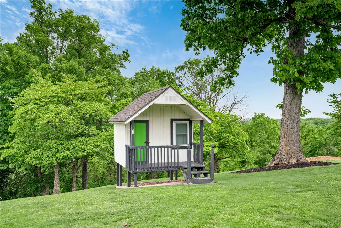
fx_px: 332
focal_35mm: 35
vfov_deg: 37.9
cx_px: 170
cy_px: 114
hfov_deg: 54.4
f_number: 6.3
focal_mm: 35
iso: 200
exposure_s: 1/200
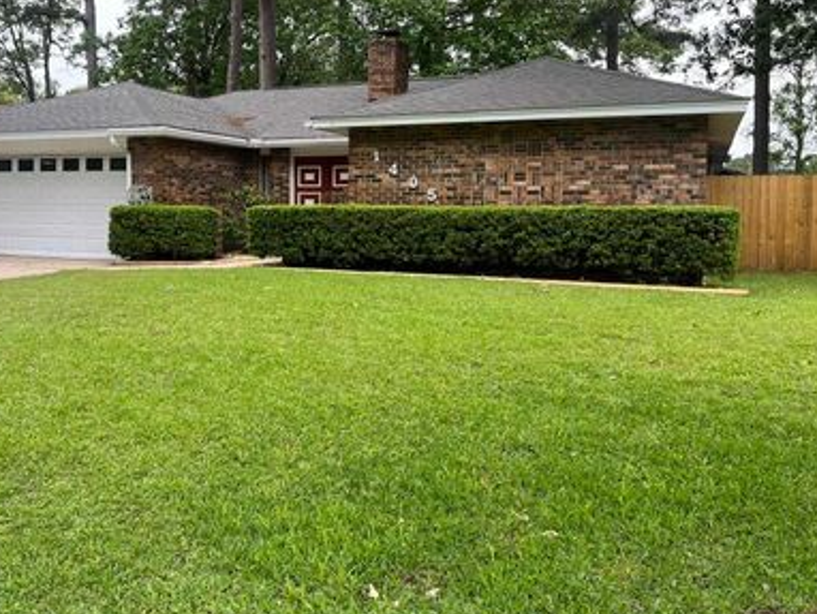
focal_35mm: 34
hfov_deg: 53.6
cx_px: 332
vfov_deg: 41.7
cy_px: 258
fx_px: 803
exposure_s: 1/661
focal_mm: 5.1
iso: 50
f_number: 1.6
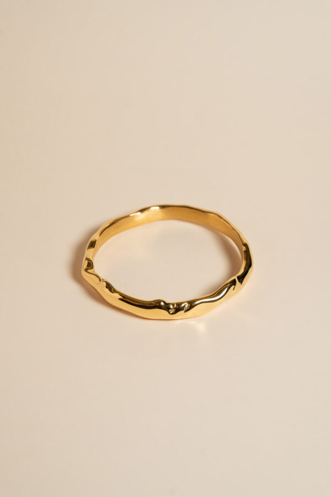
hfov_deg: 18.2
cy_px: 248
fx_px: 1034
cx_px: 166
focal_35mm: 75
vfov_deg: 27.0
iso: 1000
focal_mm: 75
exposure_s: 1/100
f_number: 11
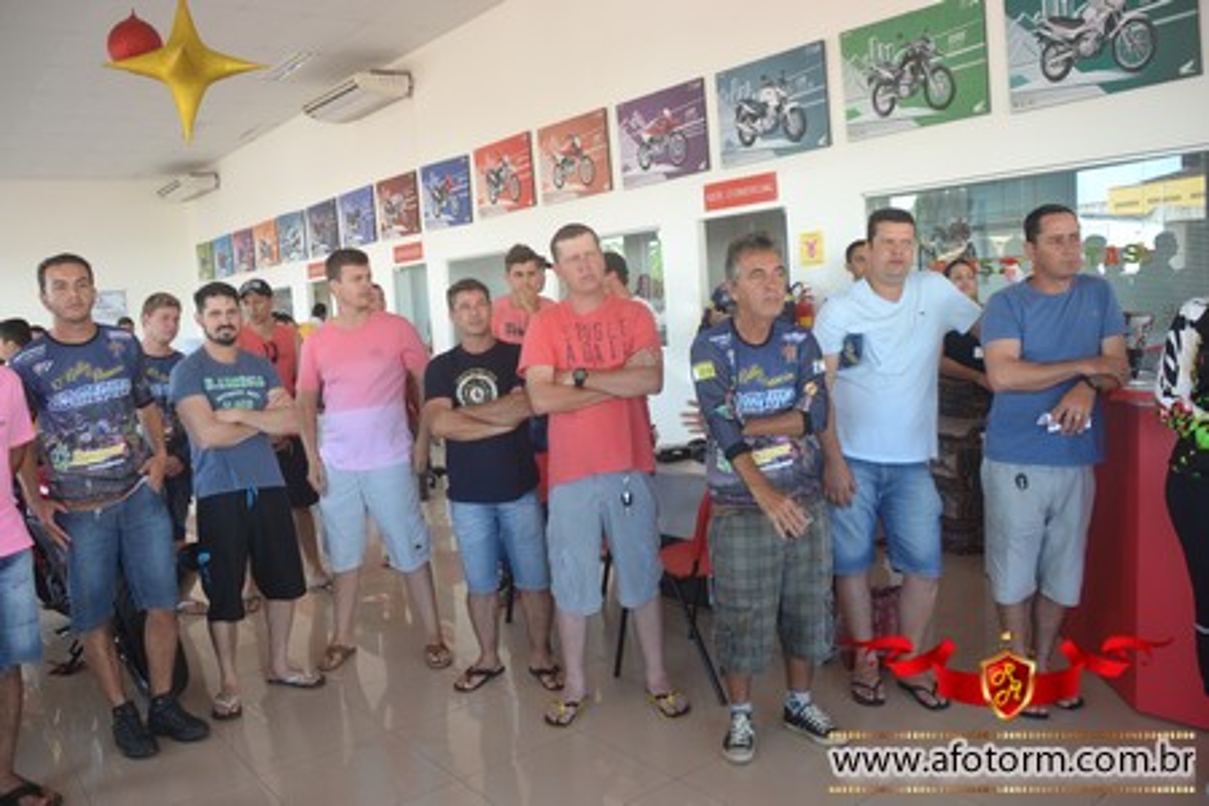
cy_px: 403
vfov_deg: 43.6
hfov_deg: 61.9
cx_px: 604
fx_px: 1007
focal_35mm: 30
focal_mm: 20
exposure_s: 1/80
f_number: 4.5
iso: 400
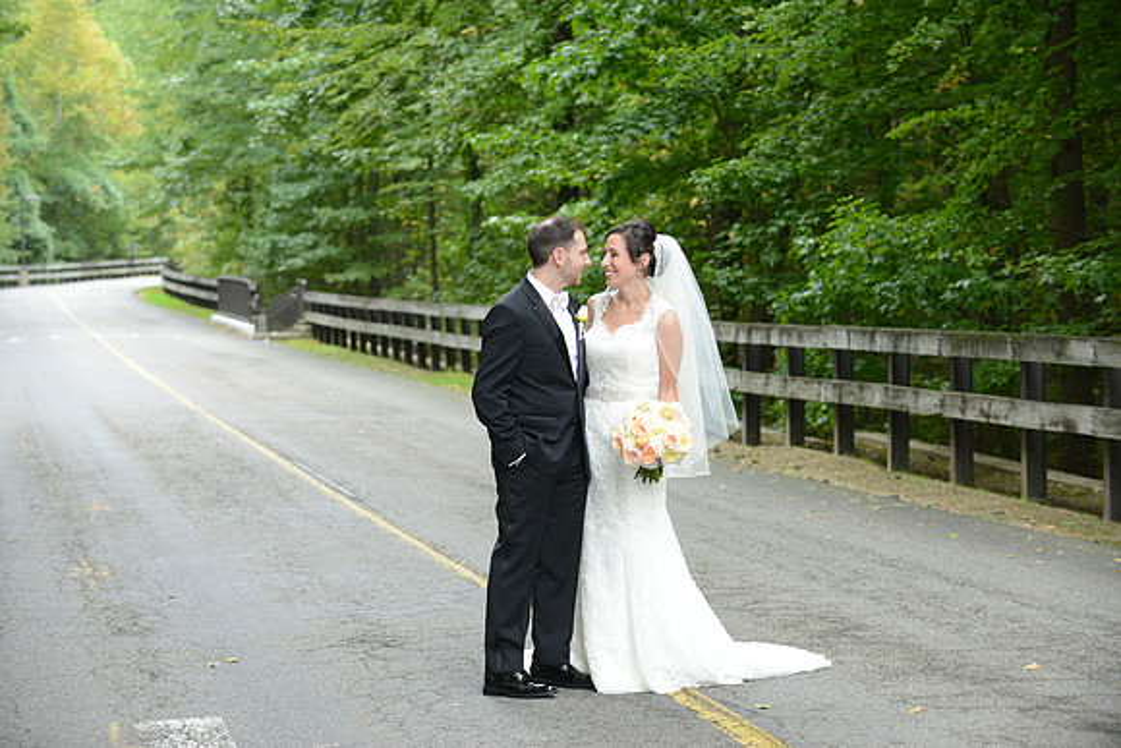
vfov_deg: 15.2
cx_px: 560
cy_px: 374
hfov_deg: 22.6
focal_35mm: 90
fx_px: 2803
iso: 500
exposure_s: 1/160
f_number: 5
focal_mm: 90
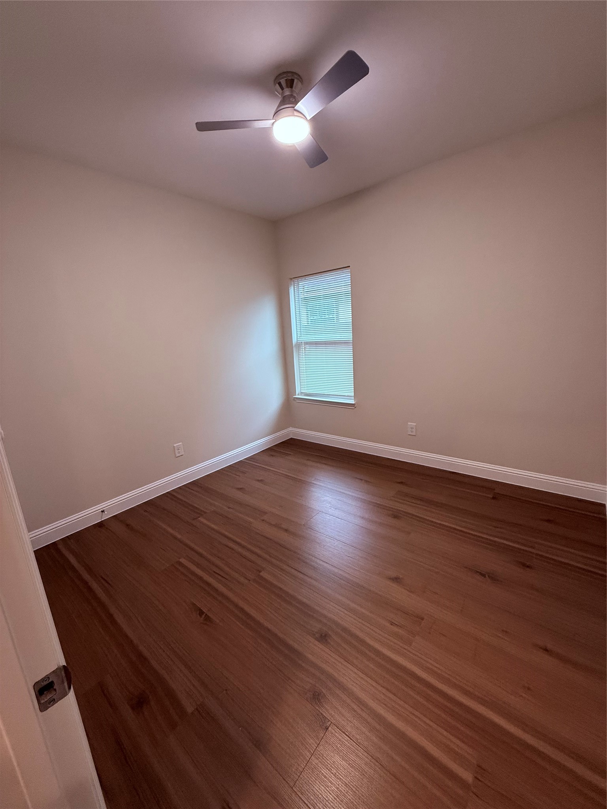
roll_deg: +3.3
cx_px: 304
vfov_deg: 102.1
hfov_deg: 85.7
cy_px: 404
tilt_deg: -12.6
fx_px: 327
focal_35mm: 14
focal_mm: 2.22
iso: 320
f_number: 2.2
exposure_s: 1/120
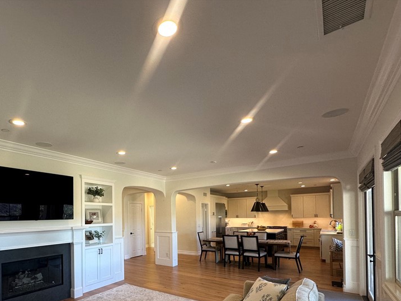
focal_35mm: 20
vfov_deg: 63.3
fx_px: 232
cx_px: 140
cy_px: 214
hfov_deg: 79.5
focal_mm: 2.22
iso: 125
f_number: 2.2
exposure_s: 1/120
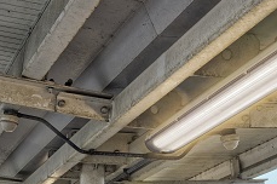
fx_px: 914
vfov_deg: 11.2
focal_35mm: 119
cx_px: 64
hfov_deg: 17.1
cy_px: 243
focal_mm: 34
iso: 200
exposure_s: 1/3
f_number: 16
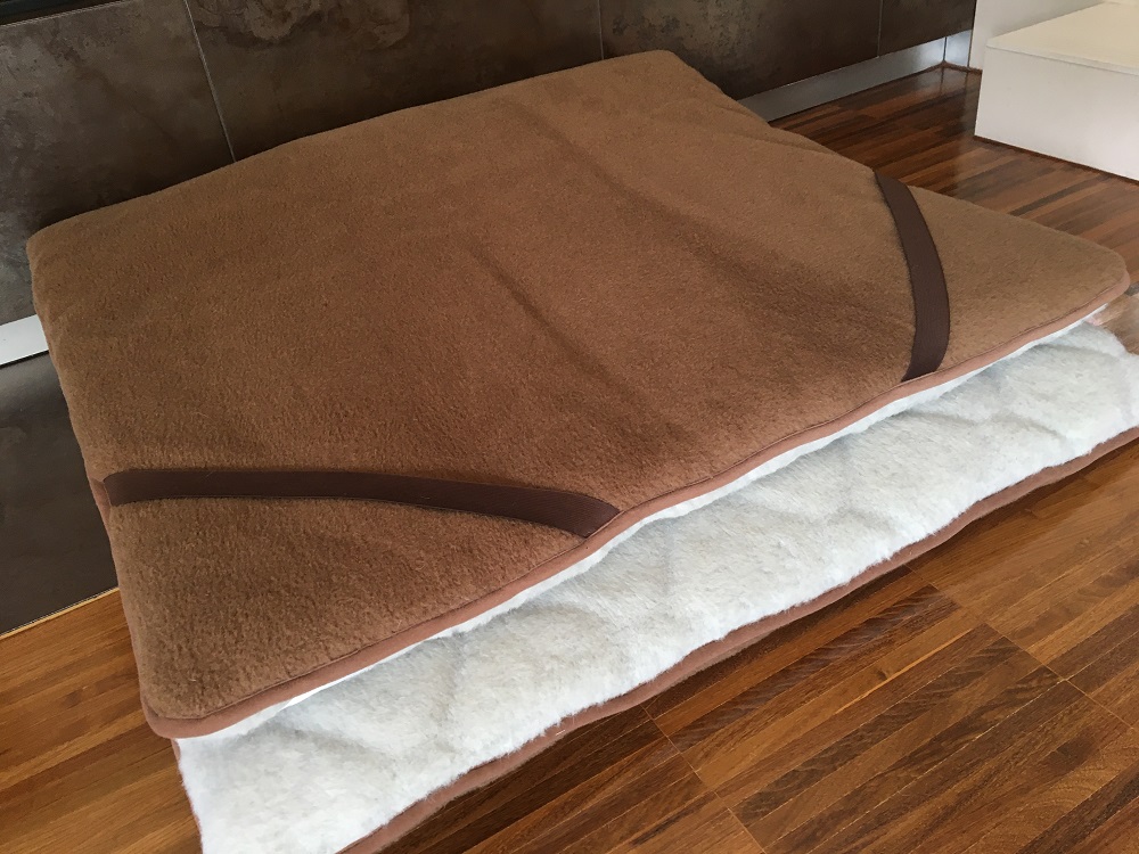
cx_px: 570
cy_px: 427
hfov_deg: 61.7
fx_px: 954
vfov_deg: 48.2
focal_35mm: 29
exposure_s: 1/33
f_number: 2.2
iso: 80
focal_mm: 4.15
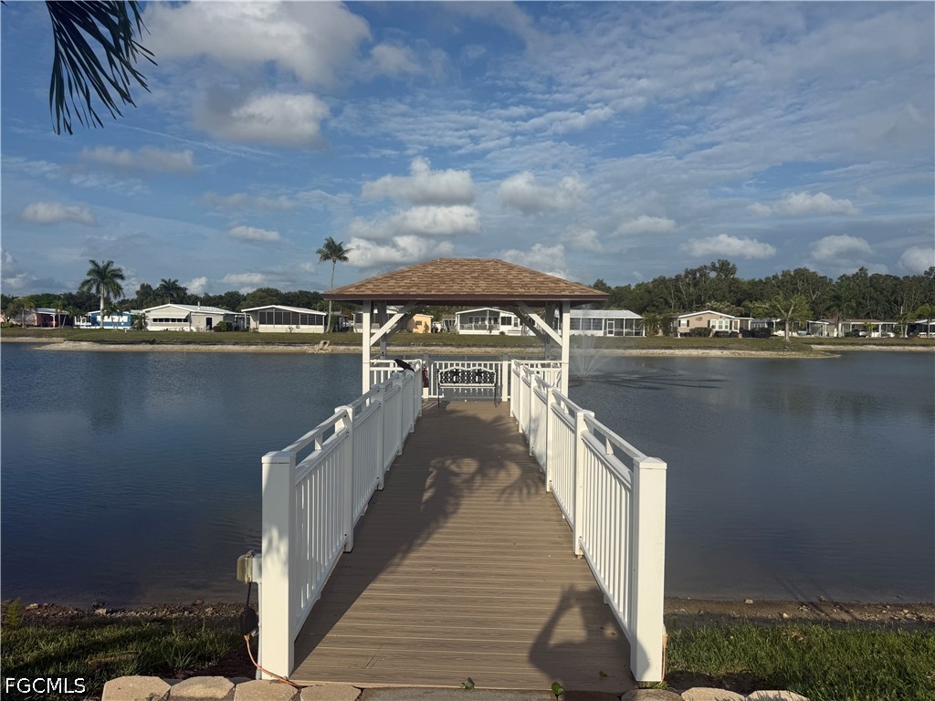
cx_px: 468
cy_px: 350
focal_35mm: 24
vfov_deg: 56.8
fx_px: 648
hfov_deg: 71.6
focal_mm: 6.76
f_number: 1.78
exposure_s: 1/8130
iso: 80
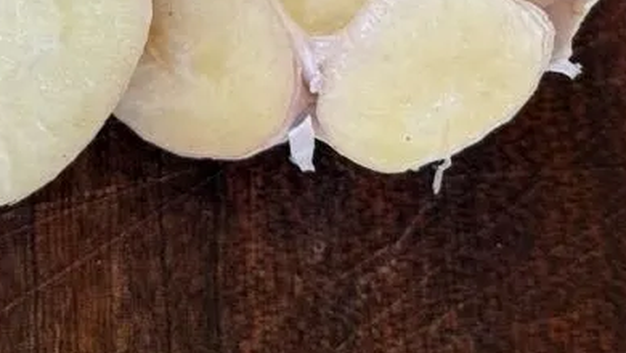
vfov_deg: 10.6
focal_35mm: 112
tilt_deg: -56.8
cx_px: 56
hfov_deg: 18.8
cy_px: -136
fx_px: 1860
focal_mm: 6.76
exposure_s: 1/60
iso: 160
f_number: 1.78
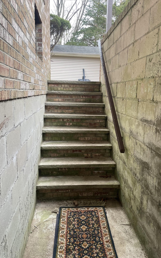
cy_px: 129
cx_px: 88
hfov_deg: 44.5
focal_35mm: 28
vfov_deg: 66.5
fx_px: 197
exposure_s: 1/121
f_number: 1.6
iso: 80
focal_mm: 4.2
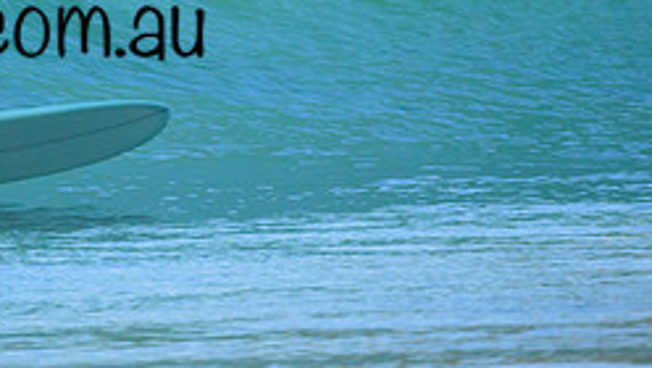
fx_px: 38950
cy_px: -80
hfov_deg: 1.0
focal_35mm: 2251
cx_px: -14
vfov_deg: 0.5
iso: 1100
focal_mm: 800
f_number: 6.3
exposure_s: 1/2000
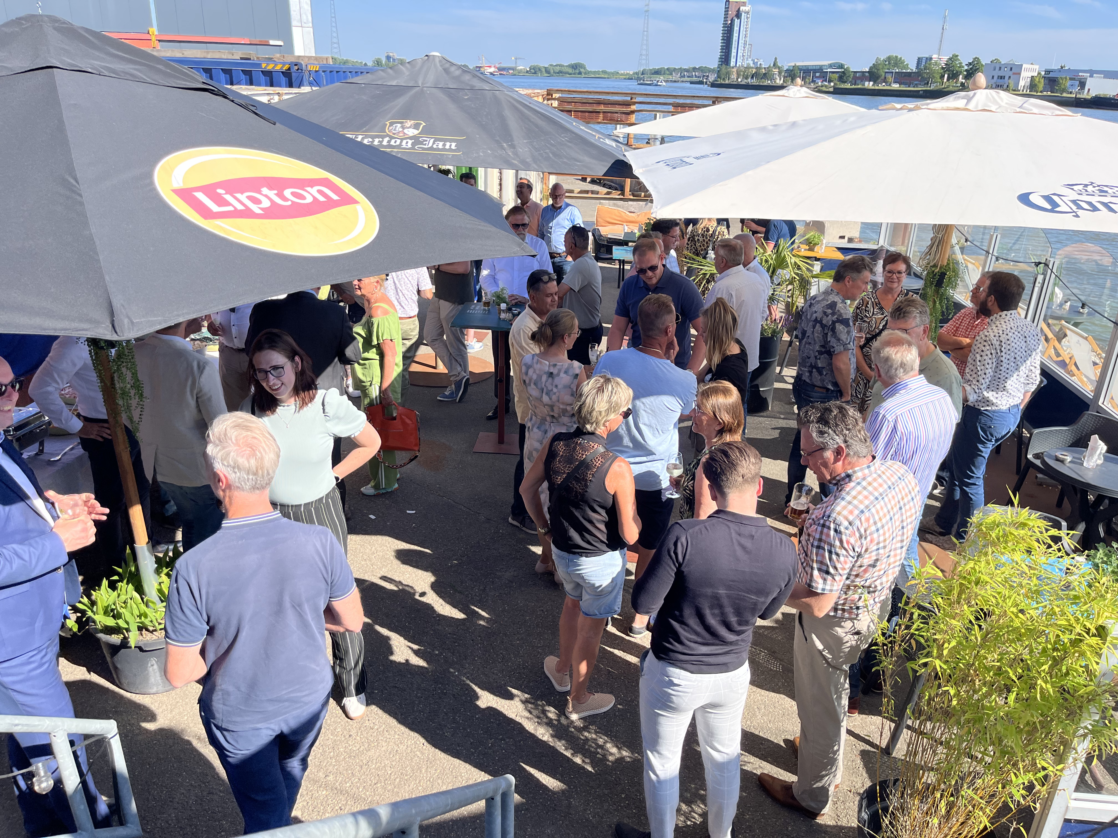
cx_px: 559
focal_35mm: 26
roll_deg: -1.3
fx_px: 840
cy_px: 419
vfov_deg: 53.1
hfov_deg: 67.3
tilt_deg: -21.7
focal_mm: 5.1
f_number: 1.6
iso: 50
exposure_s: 1/2137
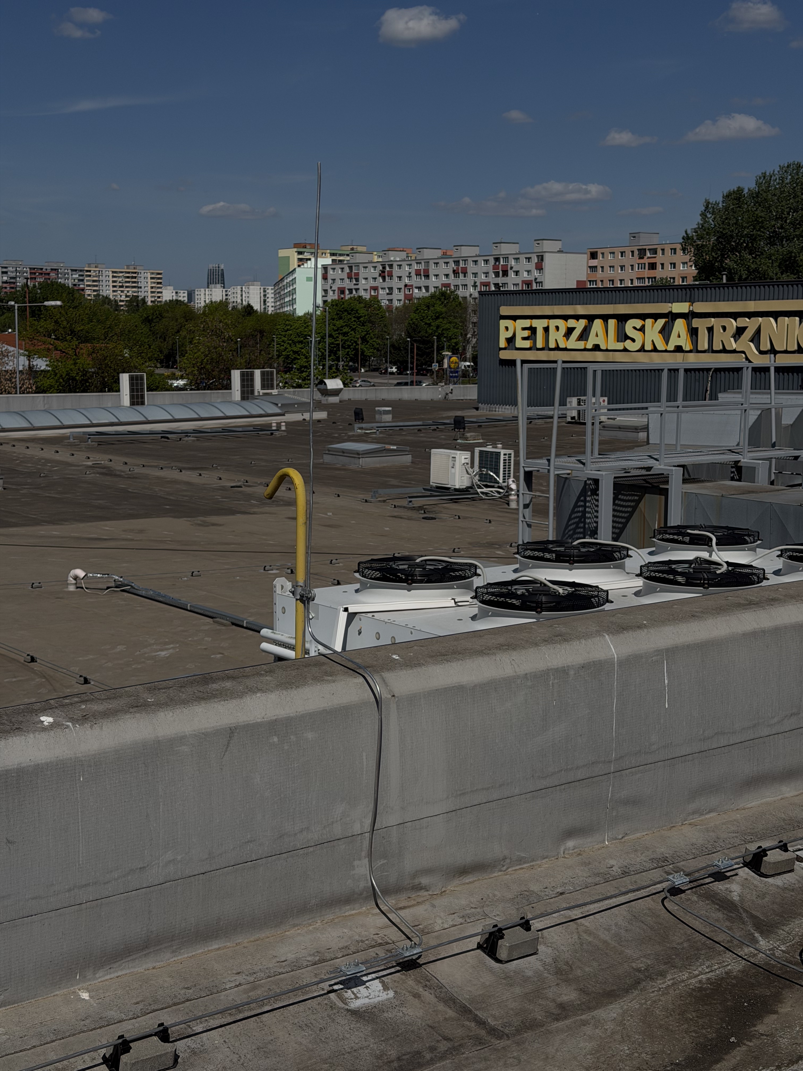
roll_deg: -0.5
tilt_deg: -7.6
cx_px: 402
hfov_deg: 30.3
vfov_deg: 39.7
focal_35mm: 48
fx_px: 1485
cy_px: 536
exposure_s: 1/20408
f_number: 1.78
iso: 64
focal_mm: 6.76
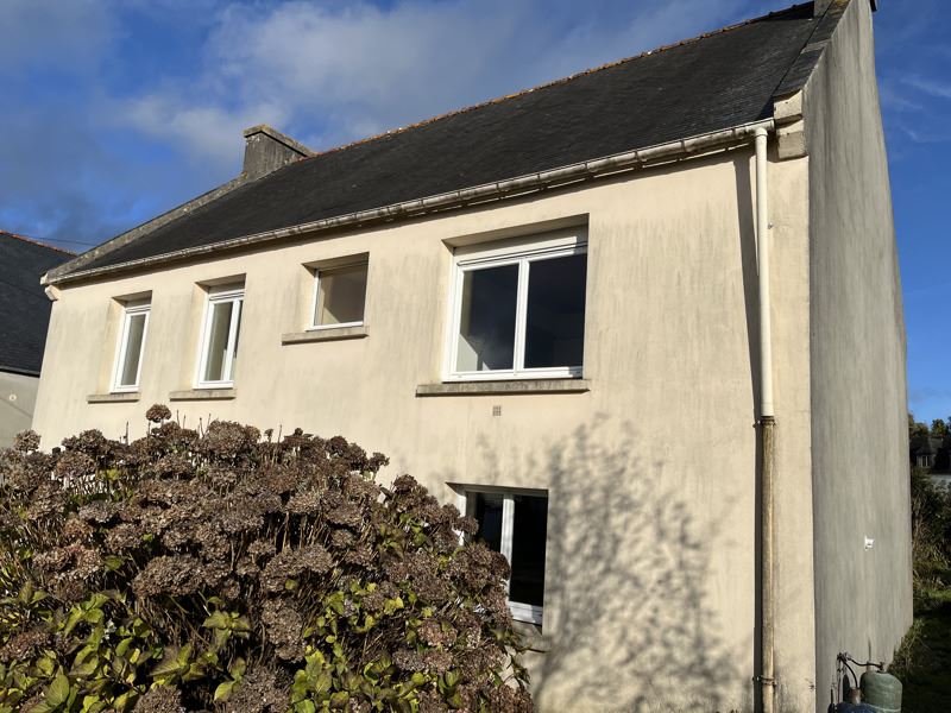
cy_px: 356
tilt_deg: +10.3
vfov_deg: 53.1
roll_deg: -4.4
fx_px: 714
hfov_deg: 67.3
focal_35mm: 26
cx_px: 476
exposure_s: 1/7353
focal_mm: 5.1
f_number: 1.6
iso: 50
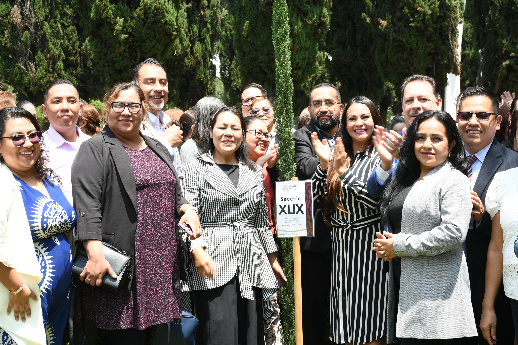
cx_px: 259
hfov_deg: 31.9
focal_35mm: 63
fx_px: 906
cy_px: 172
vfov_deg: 21.6
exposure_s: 1/100
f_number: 8
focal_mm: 42
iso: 160
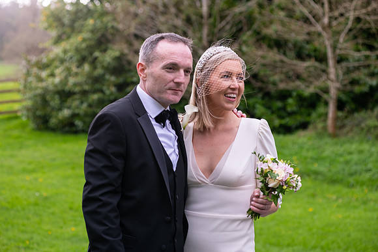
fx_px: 840
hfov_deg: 25.4
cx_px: 189
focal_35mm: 80
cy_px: 126
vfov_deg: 17.1
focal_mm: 80
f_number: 3.5
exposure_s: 1/160
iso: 160
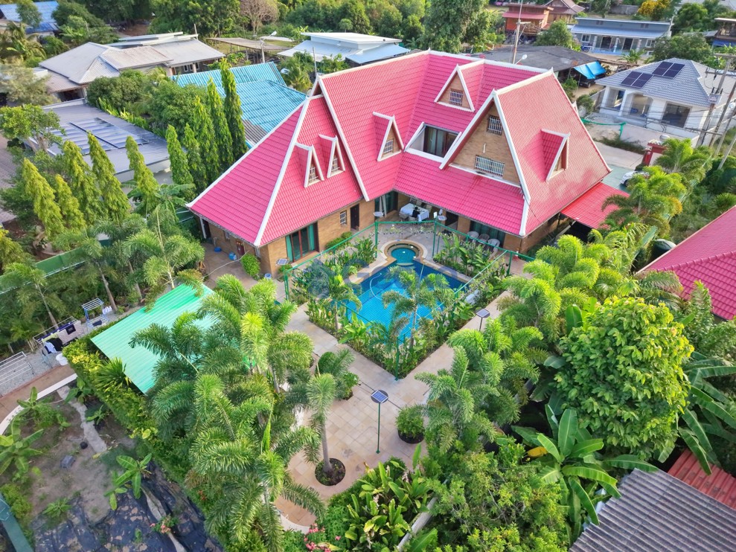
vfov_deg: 56.8
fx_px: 510
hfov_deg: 71.6
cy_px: 276
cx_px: 368
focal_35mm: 24
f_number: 1.8
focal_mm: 8.67
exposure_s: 1/15
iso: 680
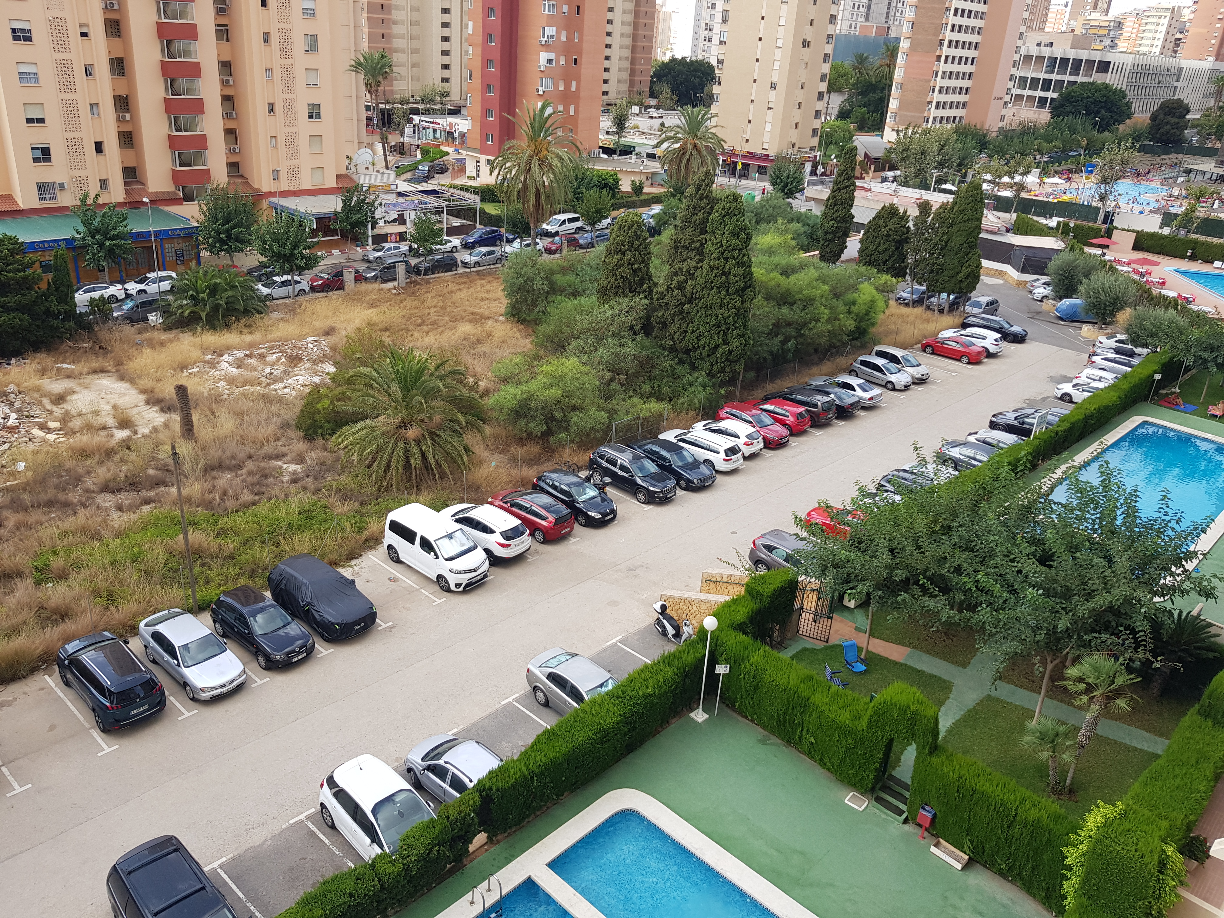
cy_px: 459
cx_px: 612
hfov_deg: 67.3
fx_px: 919
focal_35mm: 26
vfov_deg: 53.1
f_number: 1.7
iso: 40
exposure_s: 1/572
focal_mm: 4.2
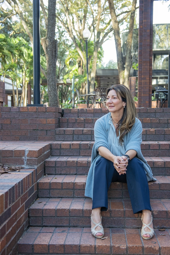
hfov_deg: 31.9
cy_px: 128
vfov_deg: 46.4
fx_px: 297
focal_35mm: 42
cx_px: 85
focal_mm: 42
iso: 1000
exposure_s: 1/200
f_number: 3.5
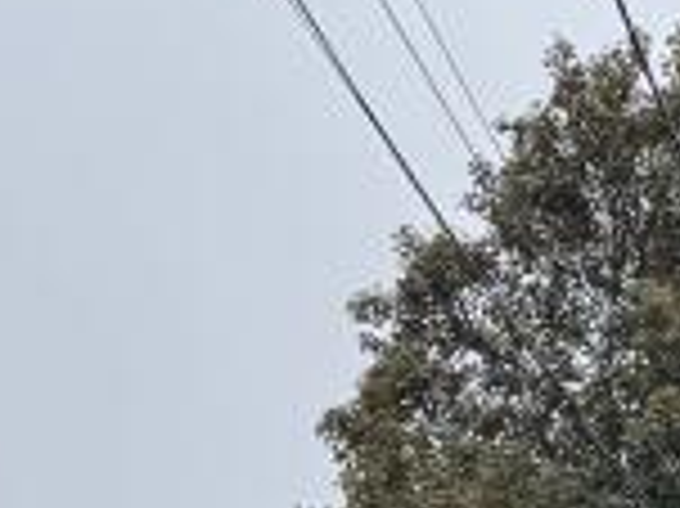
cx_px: 1369
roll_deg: -0.5
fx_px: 3199
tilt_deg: +4.0
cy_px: 1160
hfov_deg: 11.0
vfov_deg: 8.4
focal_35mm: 163
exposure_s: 1/1285
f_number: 1.78
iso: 80
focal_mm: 6.76
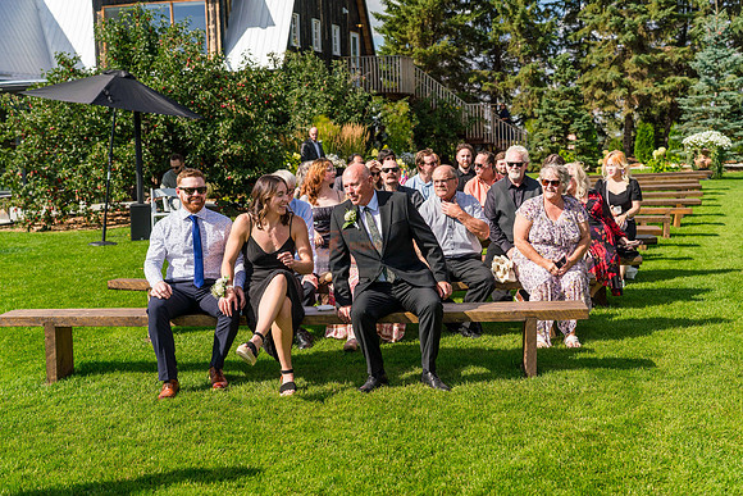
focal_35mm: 47
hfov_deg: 41.9
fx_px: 970
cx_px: 372
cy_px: 248
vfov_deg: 28.7
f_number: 4
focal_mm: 47
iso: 400
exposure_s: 1/3200
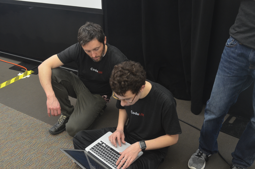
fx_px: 254
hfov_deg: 53.2
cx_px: 128
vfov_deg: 36.7
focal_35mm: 36
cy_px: 84
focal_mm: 24
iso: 800
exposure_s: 1/8
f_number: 5.6
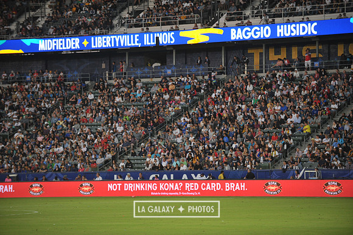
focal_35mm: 155
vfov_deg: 8.8
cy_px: 118
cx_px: 176
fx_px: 1519
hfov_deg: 13.3
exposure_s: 1/1000
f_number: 2.8
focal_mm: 155
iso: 1250
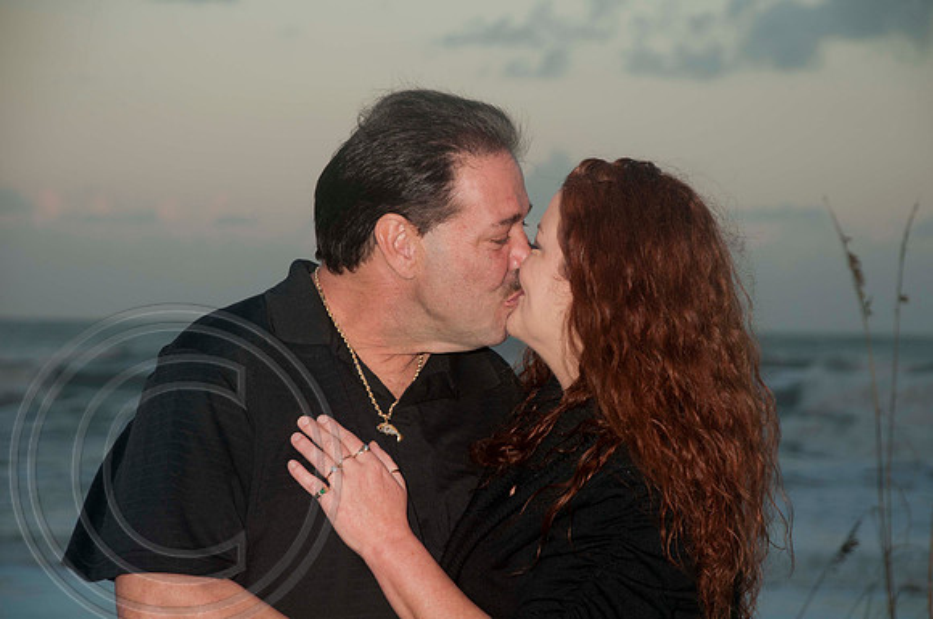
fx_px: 3494
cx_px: 466
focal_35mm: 135
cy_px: 310
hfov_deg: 15.2
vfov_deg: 10.1
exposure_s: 1/80
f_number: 6.3
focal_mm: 90
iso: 100
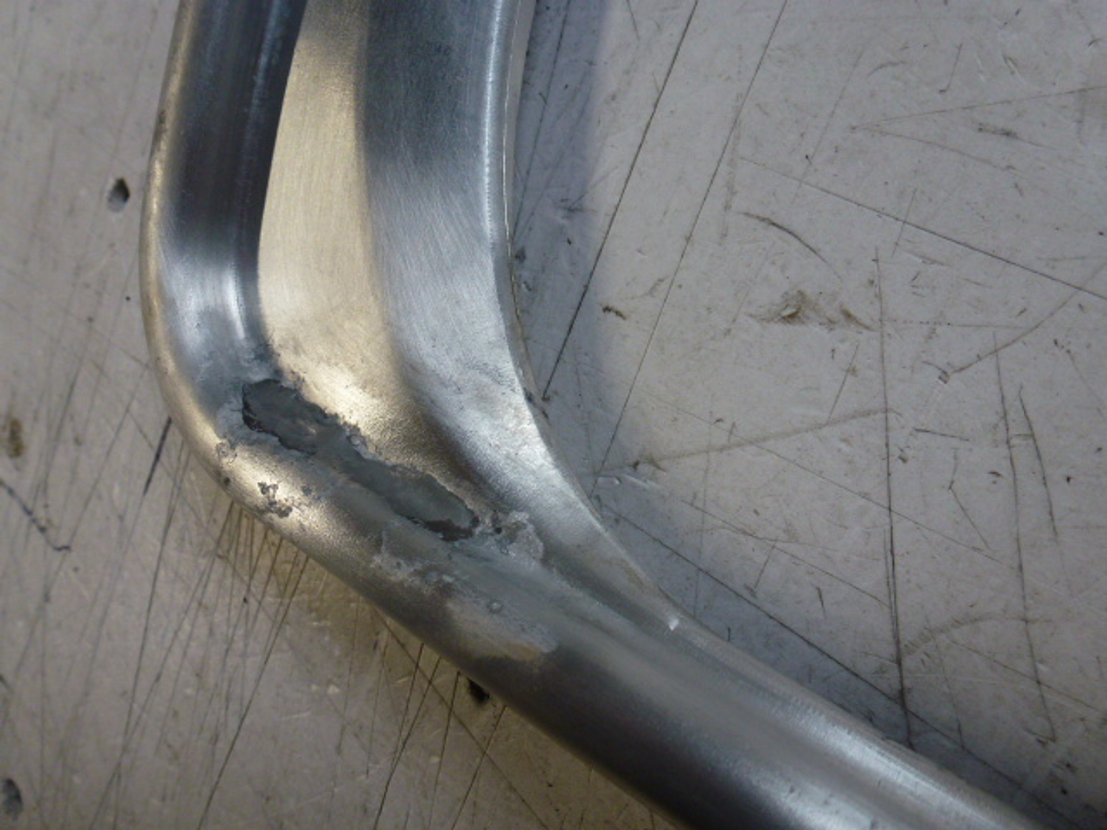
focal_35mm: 24
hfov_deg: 71.6
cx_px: 554
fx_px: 768
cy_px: 415
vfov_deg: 56.8
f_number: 3.3
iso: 200
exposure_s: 1/60
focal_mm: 4.3
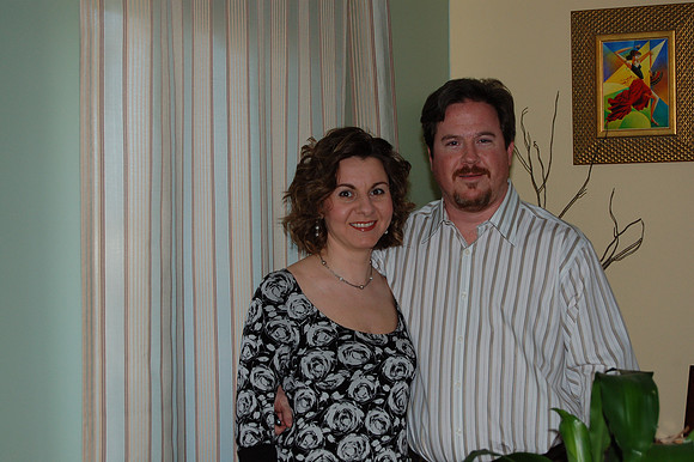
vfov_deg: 16.5
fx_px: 1589
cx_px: 347
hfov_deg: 24.6
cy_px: 231
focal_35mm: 82
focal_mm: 55
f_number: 5.6
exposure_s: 1/60
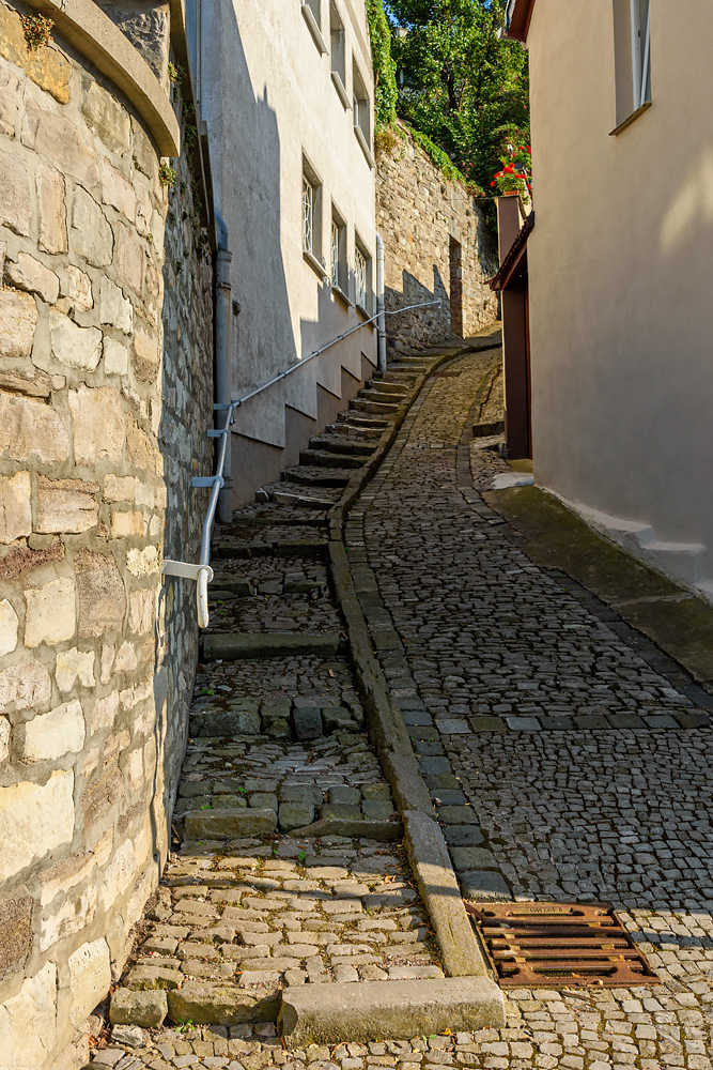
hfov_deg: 43.6
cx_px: 356
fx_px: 891
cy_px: 535
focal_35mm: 30
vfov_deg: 61.9
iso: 200
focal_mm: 20
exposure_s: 1/640
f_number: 7.1
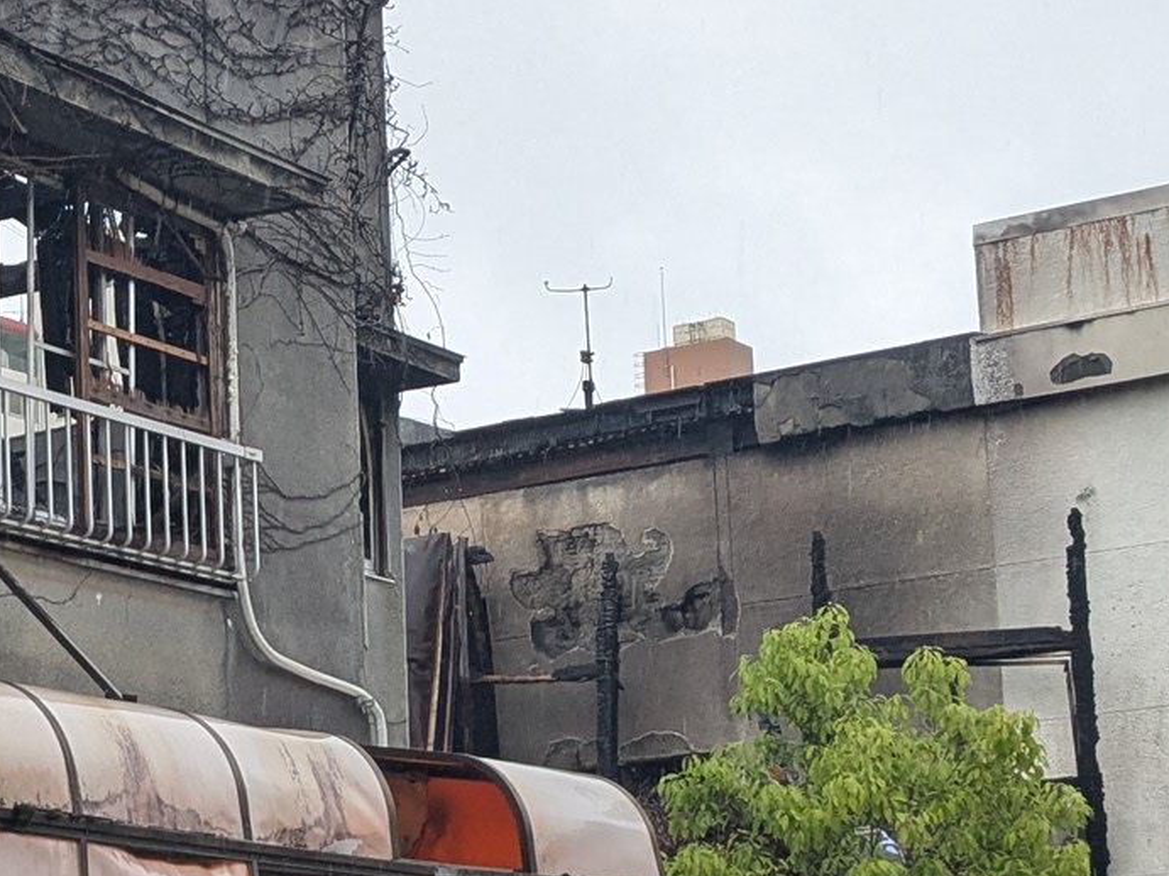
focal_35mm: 100
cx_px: 157
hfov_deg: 19.3
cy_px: 541
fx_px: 3376
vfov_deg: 14.8
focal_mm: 4.38
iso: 57
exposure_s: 1/344
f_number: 1.73
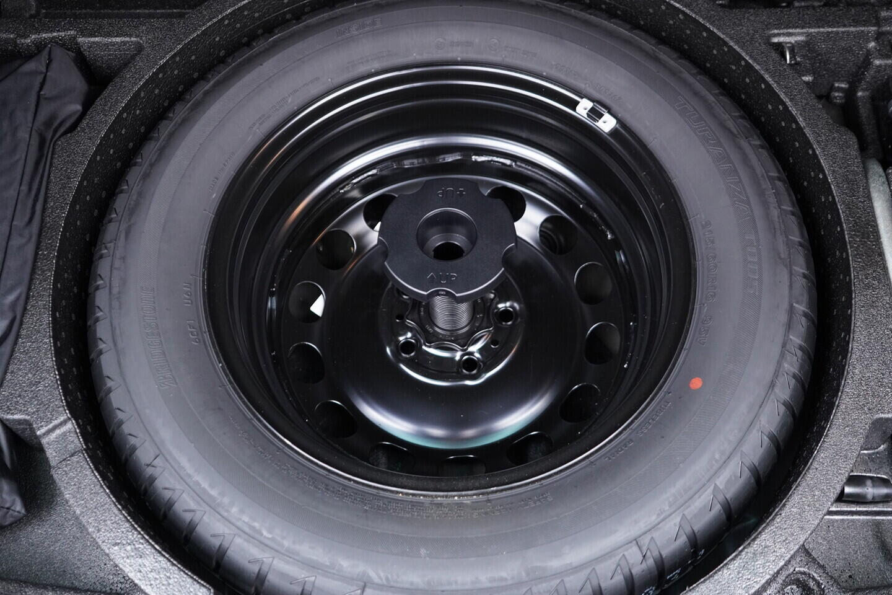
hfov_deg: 53.1
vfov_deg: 36.9
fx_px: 892
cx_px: 446
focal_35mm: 36
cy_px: 298
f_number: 2.8
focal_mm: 24
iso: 1250
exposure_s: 1/40
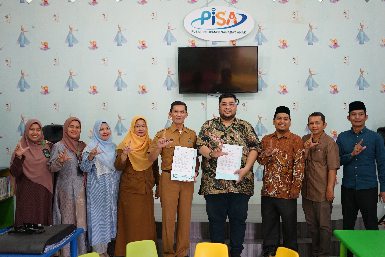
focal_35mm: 50
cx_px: 192
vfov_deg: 27.0
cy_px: 128
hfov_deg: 39.6
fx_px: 535
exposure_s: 1/100
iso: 640
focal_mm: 50
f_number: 1.8
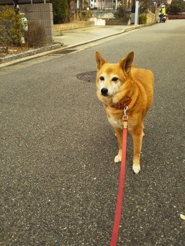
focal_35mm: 31
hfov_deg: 45.4
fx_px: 221
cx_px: 95
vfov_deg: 58.3
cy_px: 121
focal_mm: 4
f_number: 2.2
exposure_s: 1/351
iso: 40
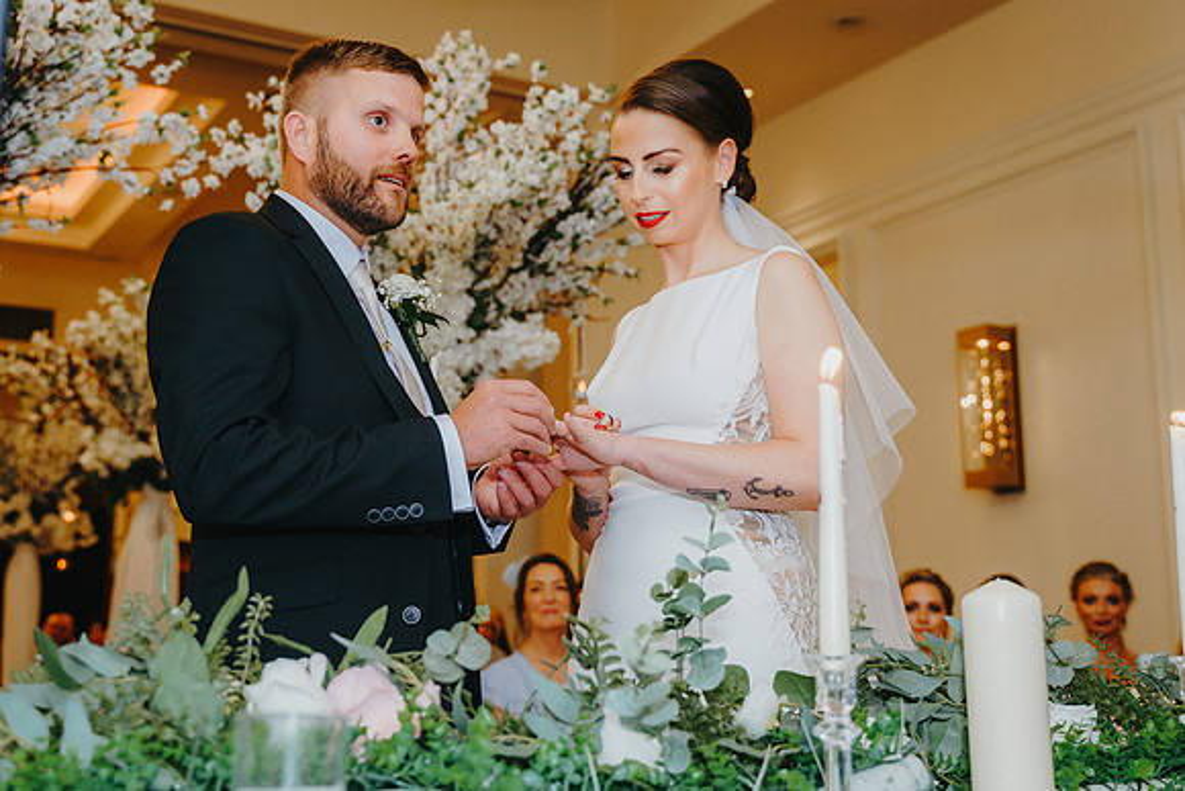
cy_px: 378
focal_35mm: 45
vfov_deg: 29.6
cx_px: 549
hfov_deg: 43.1
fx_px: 1497
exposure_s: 1/250
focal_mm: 35
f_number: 3.2
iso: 1250
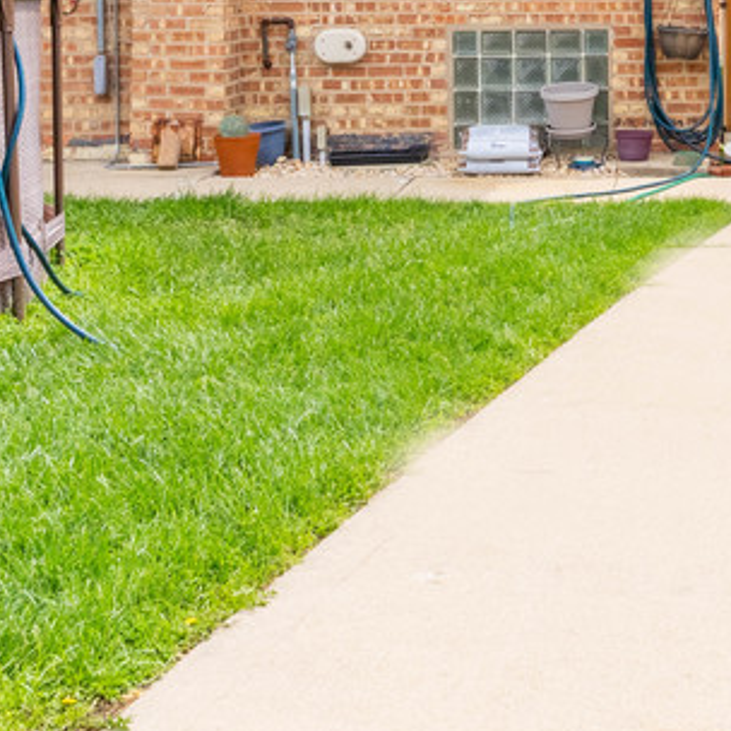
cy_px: -31
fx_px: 1840
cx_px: 875
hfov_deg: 21.0
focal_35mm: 77
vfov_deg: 21.5
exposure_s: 1/4000
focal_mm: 17
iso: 160
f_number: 8
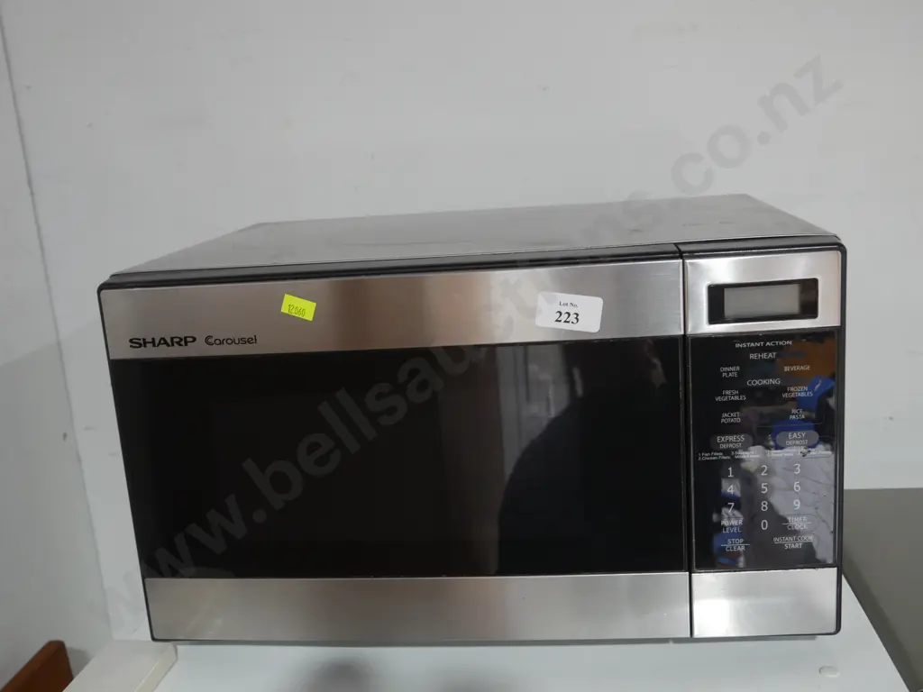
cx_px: 462
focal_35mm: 38
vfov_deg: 37.7
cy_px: 346
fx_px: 1013
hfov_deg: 49.0
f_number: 4.1
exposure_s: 1/60
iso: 1000
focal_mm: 19
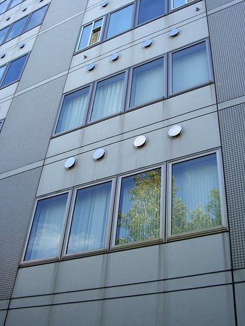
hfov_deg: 34.3
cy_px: 166
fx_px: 396
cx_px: 122
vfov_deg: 44.8
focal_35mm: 42
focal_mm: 6.8
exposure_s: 1/80
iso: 80
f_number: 4.6
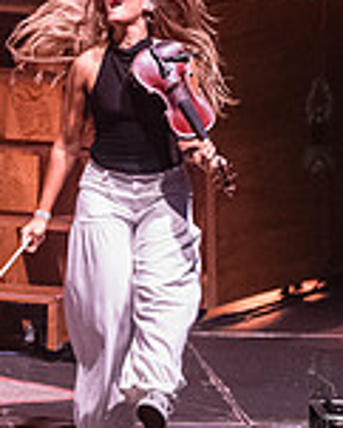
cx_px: 102
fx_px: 8265
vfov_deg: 3.0
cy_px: 225
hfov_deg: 2.4
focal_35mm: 652
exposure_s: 1/320
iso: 6400
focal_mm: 145
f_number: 3.5
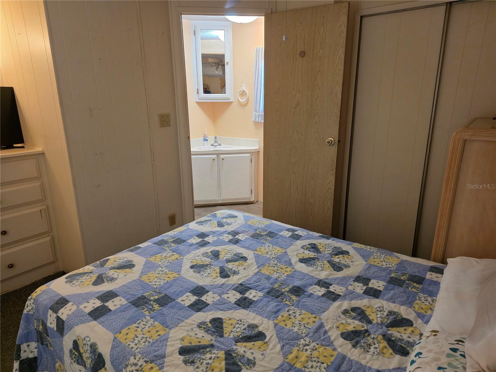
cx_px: 248
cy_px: 186
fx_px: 330
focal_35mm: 23
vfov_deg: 58.9
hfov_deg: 73.9
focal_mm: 6.3
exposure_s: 1/120
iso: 500
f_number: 1.7
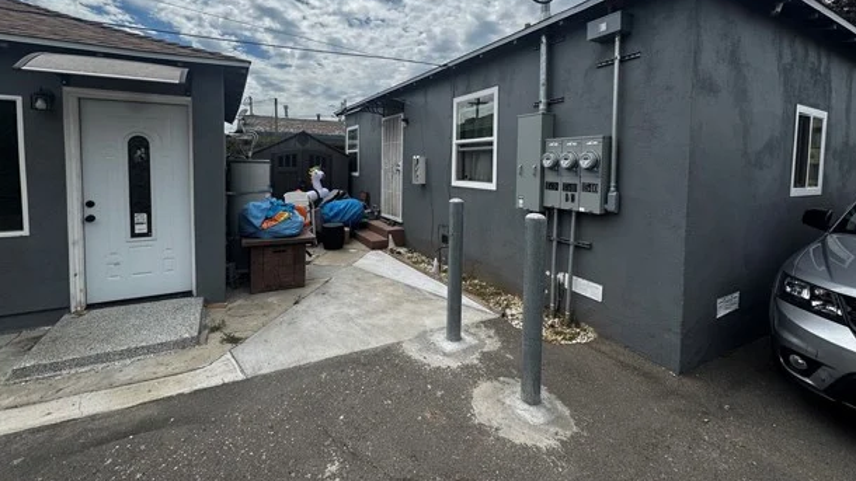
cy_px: 181
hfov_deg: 99.3
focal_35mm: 16
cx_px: 415
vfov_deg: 66.1
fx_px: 363
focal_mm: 2.22
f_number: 2.2
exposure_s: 1/1672
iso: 50
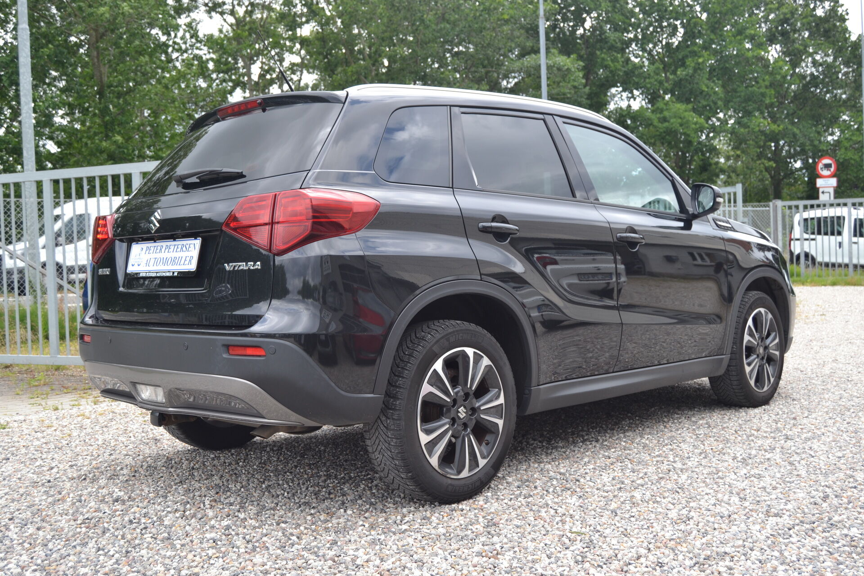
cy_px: 288
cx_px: 432
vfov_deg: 36.9
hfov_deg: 53.1
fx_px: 864
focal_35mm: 36
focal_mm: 24
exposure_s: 1/125
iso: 100
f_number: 5.6
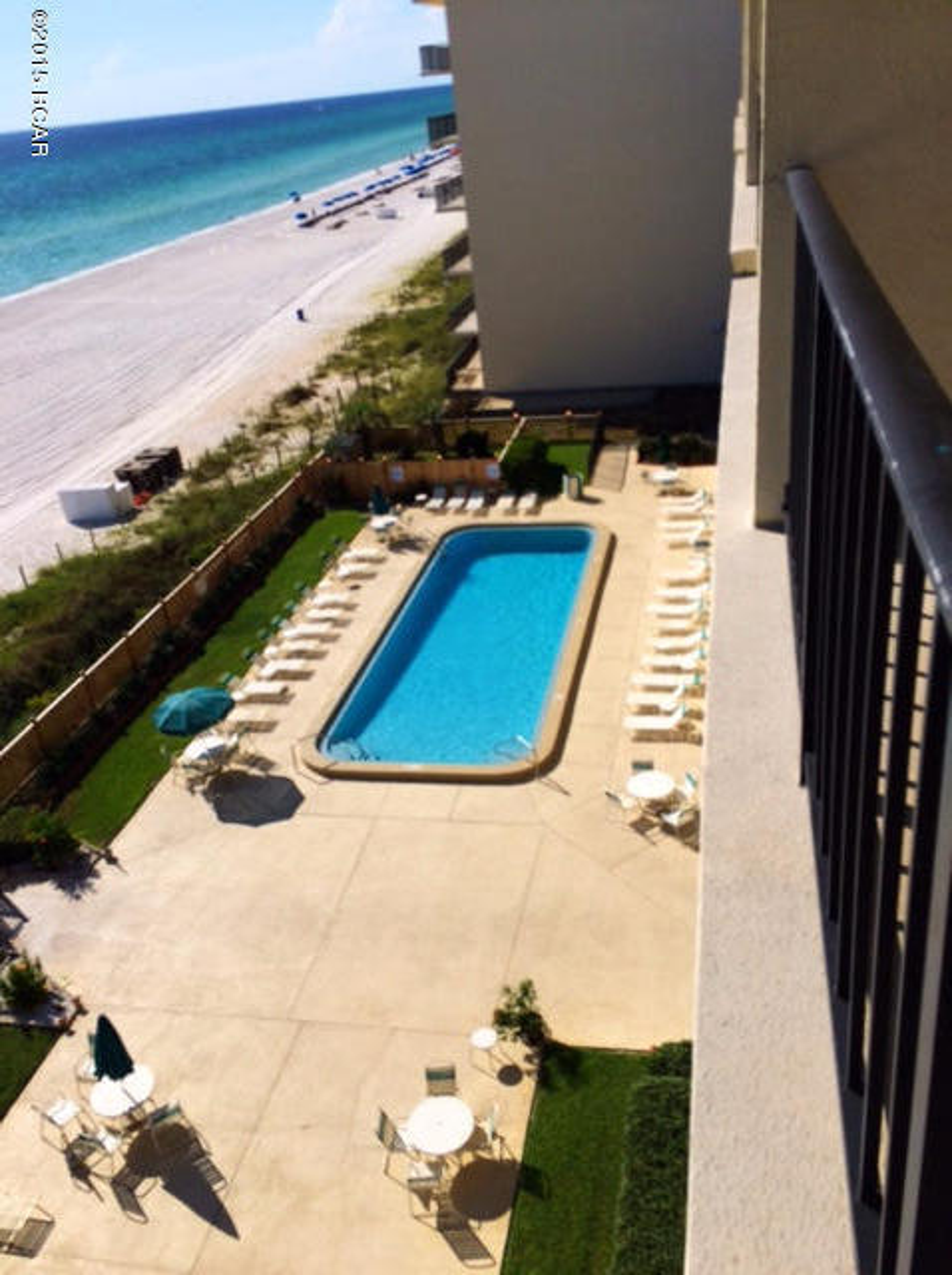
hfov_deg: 48.1
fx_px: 1066
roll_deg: +7.6
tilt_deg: -27.6
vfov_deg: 61.7
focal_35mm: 29
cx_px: 476
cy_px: 638
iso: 32
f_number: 2.2
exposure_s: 1/5882
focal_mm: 4.15
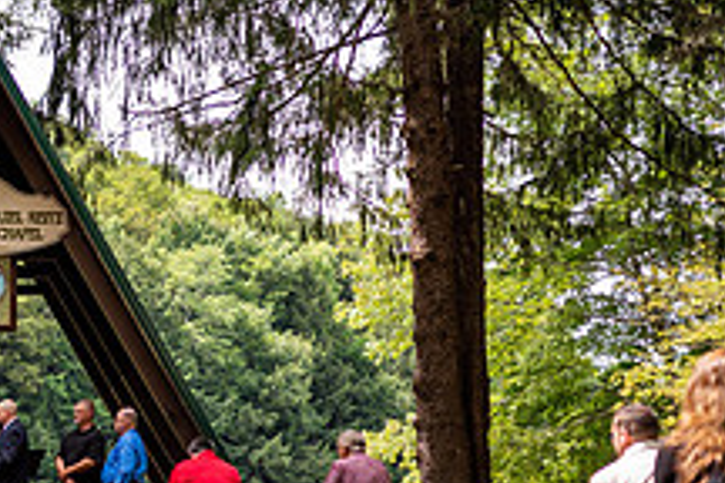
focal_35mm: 94
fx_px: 1893
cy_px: 426
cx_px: -27
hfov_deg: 20.8
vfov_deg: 14.4
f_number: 2
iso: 80
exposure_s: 1/800
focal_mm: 35
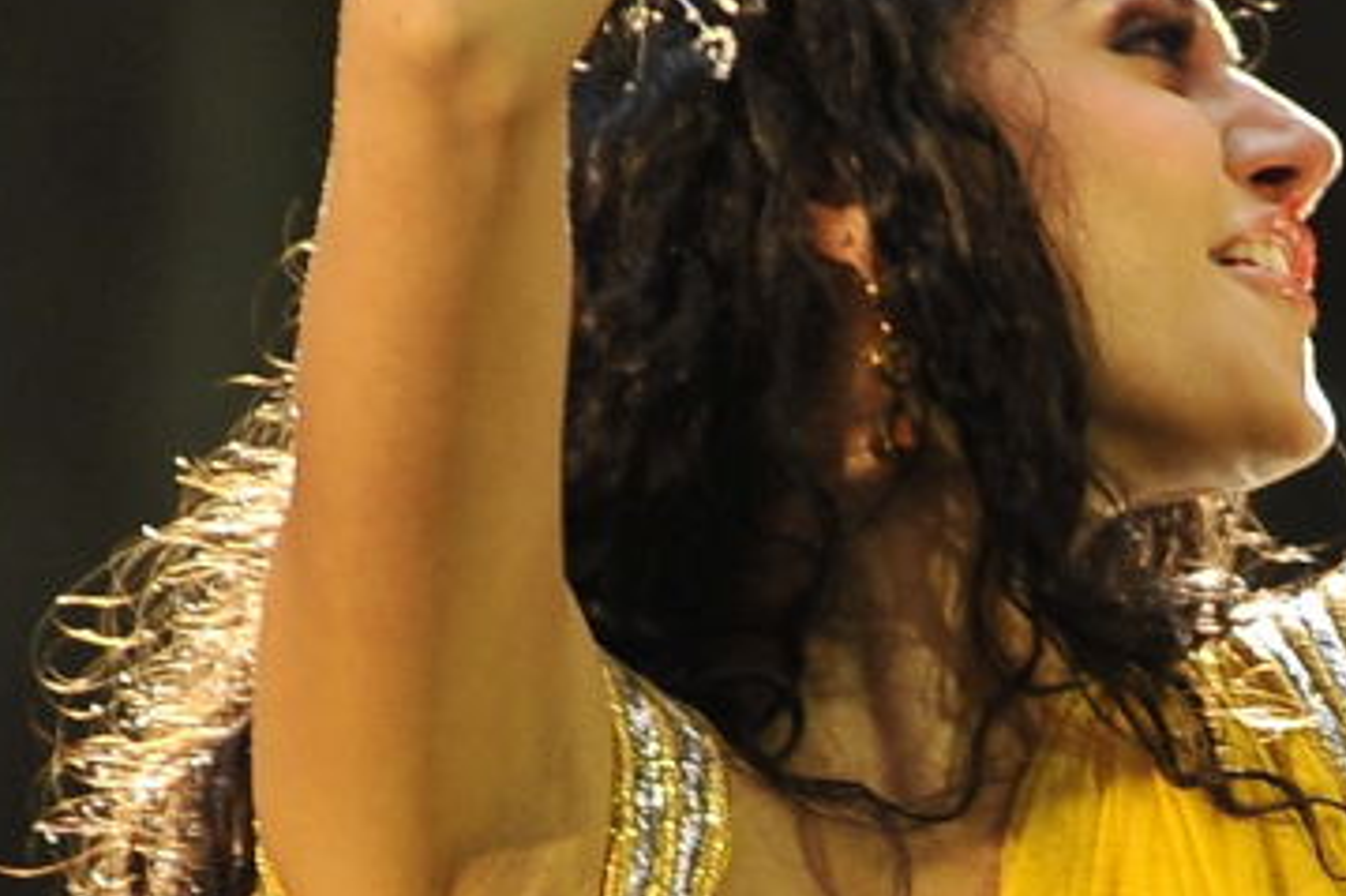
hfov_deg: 1.8
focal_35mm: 1140
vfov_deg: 1.2
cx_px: 1211
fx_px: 42602
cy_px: 1003
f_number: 4
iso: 1000
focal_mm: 200
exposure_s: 1/500
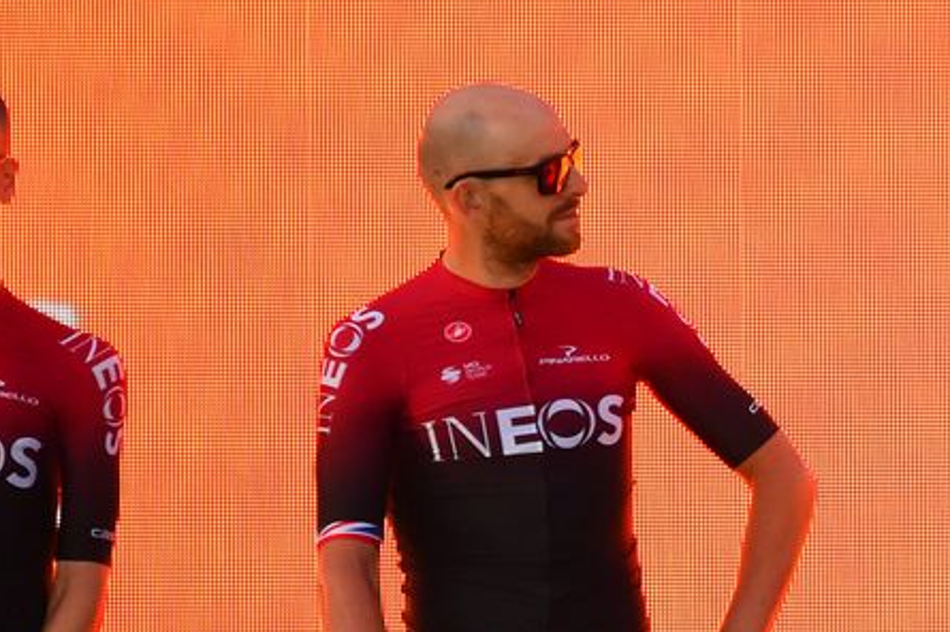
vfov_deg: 1.2
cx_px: 1219
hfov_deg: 1.8
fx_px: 30350
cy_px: 641
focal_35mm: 1151
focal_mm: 400
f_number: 5.6
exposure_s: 1/640
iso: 3200
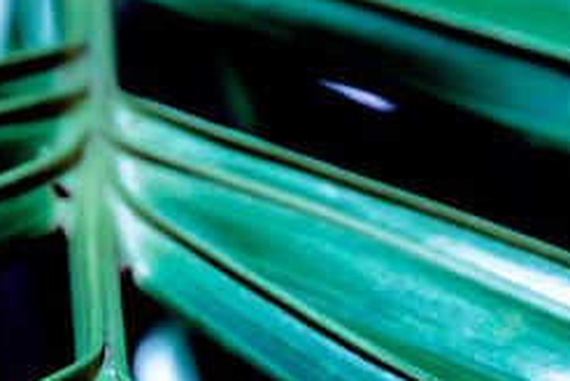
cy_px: 899
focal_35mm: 489
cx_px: 456
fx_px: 7752
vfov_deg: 2.8
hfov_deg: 4.2
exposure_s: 1/250
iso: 200
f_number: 14
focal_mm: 75
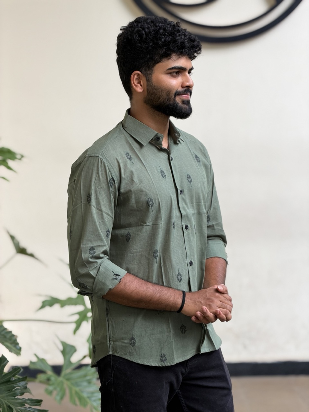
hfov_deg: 14.8
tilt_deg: -3.8
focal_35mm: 100
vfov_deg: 19.6
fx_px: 1190
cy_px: 206
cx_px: 154
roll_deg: +0.2
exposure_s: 1/121
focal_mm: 16.89
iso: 64
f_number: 2.8
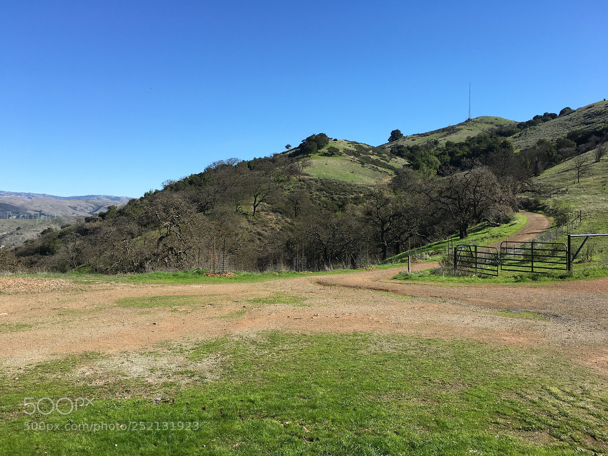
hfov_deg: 61.7
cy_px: 228
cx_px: 304
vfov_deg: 48.2
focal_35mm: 29
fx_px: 509
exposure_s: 1/1131
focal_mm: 4.15
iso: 25
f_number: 2.2
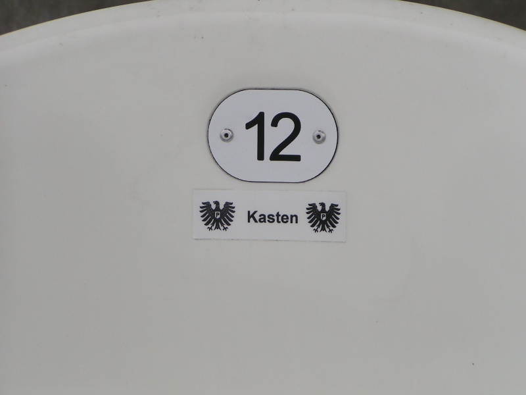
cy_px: 198
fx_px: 2614
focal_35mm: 172
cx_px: 263
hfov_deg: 11.5
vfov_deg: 8.6
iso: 50
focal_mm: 26.3
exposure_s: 1/250
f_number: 4.5
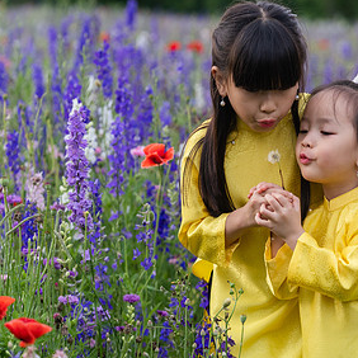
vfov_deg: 10.0
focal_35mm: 175
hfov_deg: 10.0
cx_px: 311
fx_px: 2048
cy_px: 208
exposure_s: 1/400
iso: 320
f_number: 4
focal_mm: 100
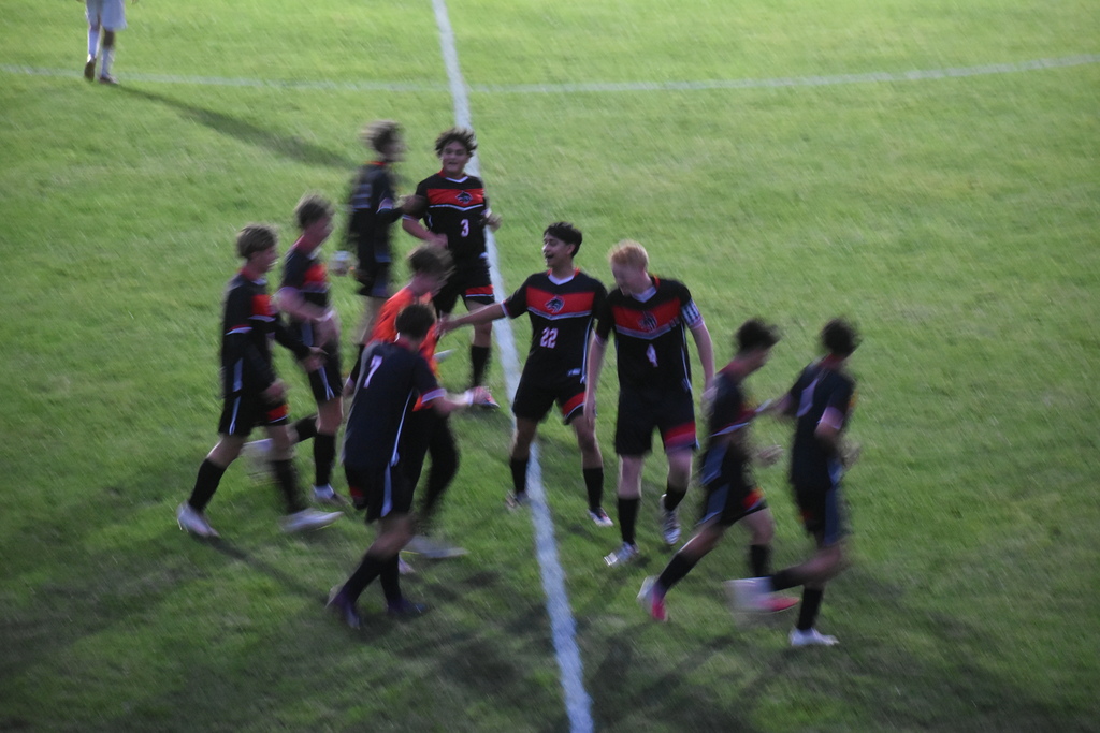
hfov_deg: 11.4
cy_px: 366
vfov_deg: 7.6
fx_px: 5500
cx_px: 550
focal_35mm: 180
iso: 3200
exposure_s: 1/20
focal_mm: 120
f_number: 4.8
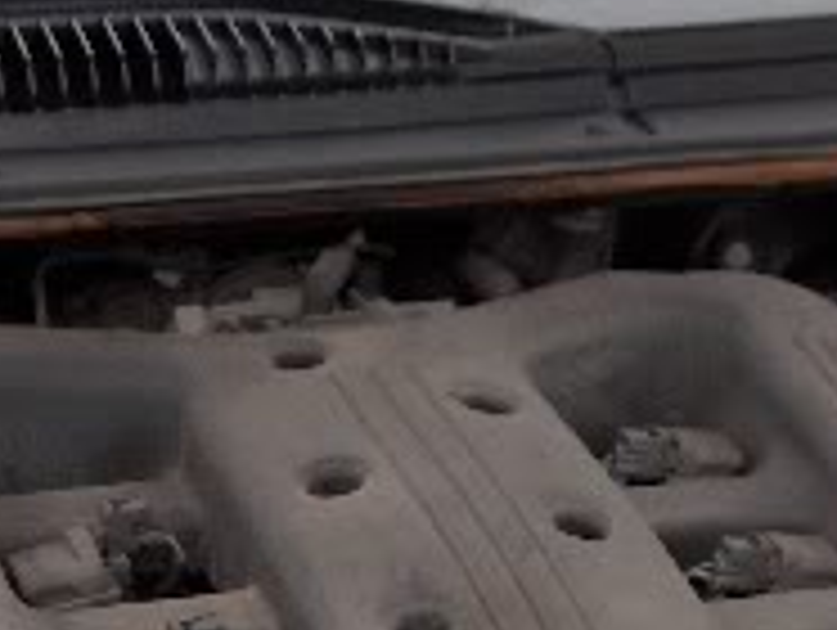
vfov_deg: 10.9
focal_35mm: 134
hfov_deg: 14.7
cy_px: 783
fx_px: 3244
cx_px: 468
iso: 138
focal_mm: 8
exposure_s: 1/135
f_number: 2.8
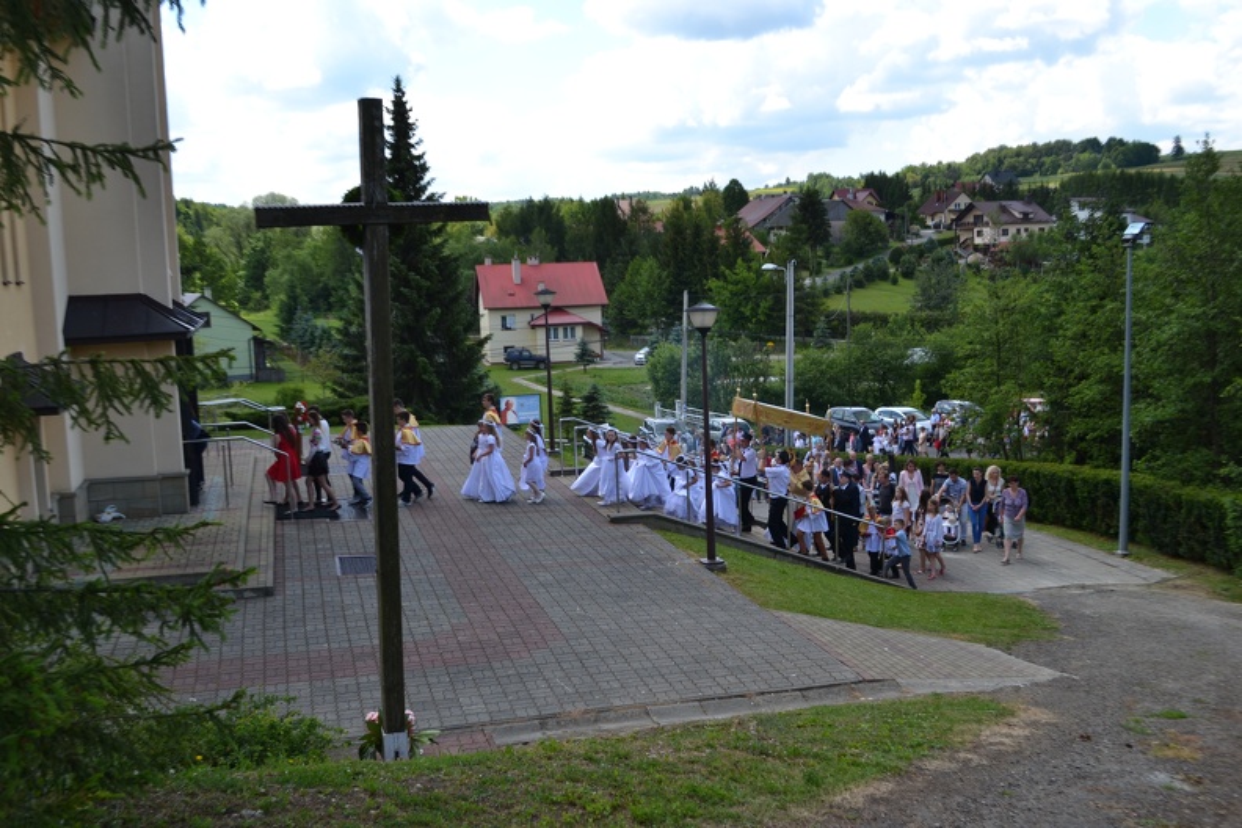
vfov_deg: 36.9
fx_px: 1242
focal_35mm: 36
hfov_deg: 53.1
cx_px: 621
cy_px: 414
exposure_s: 1/200
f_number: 7.1
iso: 100
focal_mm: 24
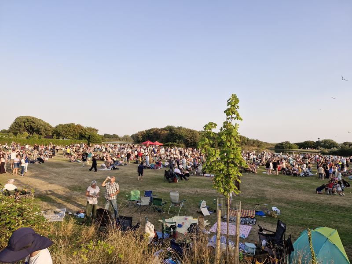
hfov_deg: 73.9
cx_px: 176
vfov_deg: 58.9
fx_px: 234
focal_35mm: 23
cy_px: 132
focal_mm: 5.54
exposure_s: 1/501
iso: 50
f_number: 1.8
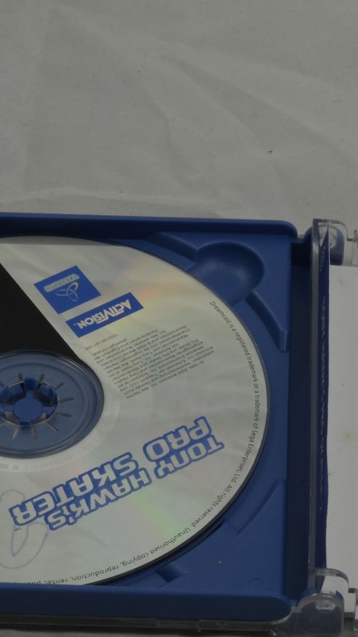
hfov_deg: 9.4
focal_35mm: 129
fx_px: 2178
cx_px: 311
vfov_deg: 16.6
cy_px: 424
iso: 100
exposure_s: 1/3
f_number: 20
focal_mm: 40
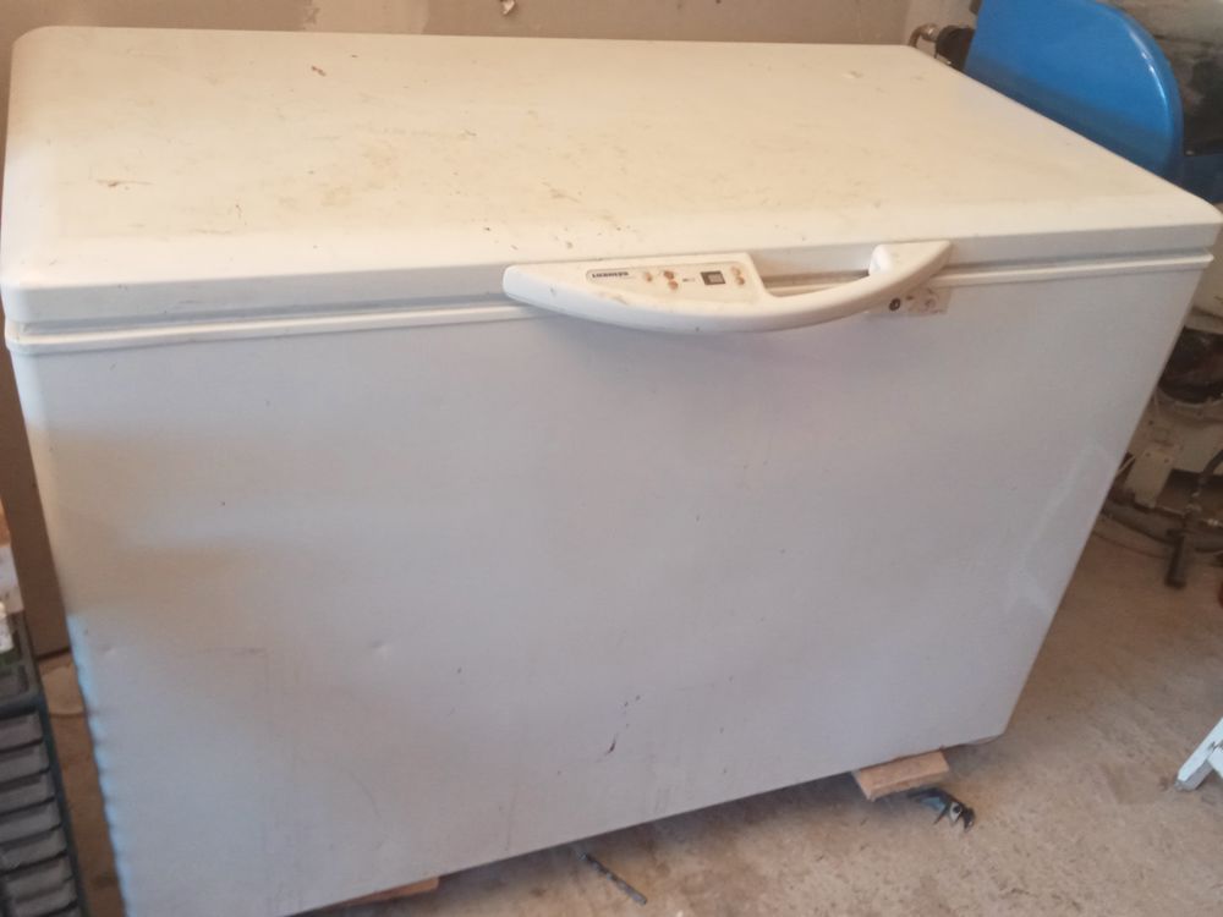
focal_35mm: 28
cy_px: 458
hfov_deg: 63.4
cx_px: 612
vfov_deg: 49.7
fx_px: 989
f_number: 2.2
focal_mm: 3.46
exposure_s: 1/33.3
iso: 393
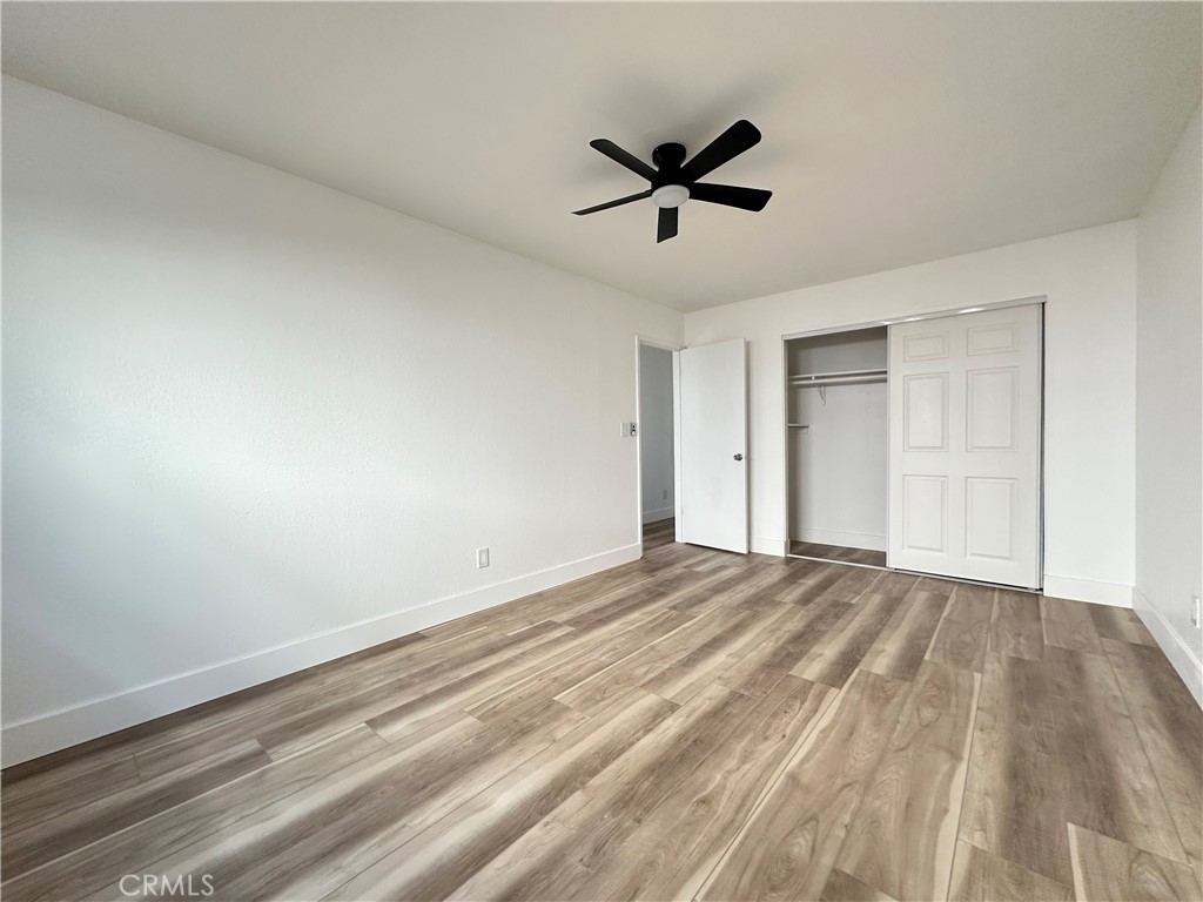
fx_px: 487
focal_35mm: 14
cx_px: 602
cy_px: 451
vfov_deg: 85.7
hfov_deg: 102.1
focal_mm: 2.22
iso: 200
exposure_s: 1/120
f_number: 2.2
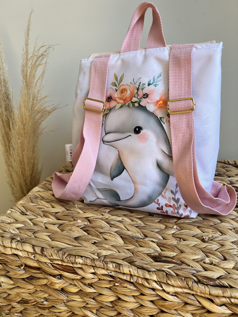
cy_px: 158
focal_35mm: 26
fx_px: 238
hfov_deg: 53.1
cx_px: 119
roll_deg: +3.1
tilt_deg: -20.8
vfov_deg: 67.3
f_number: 1.5
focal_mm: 5.7
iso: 50
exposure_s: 1/411
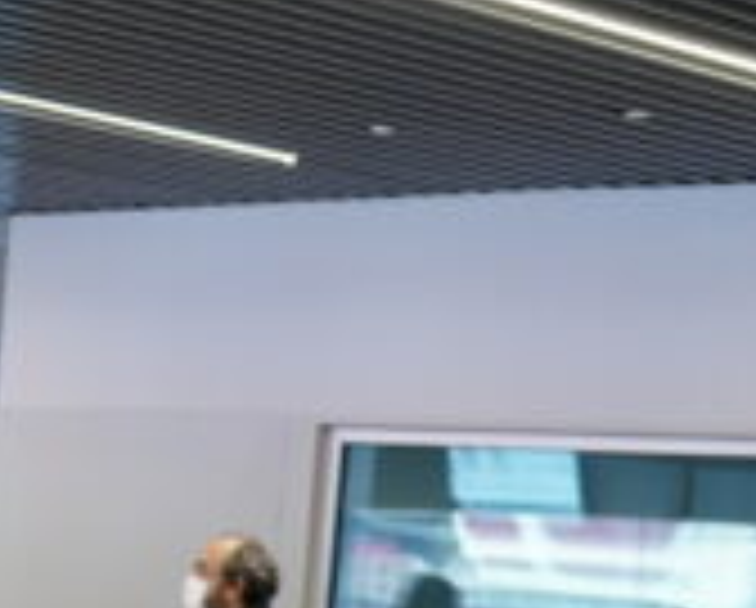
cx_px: -441
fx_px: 3362
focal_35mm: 150
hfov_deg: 12.1
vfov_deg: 10.0
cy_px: 869
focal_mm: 35
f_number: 2.2
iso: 1600
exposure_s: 1/200
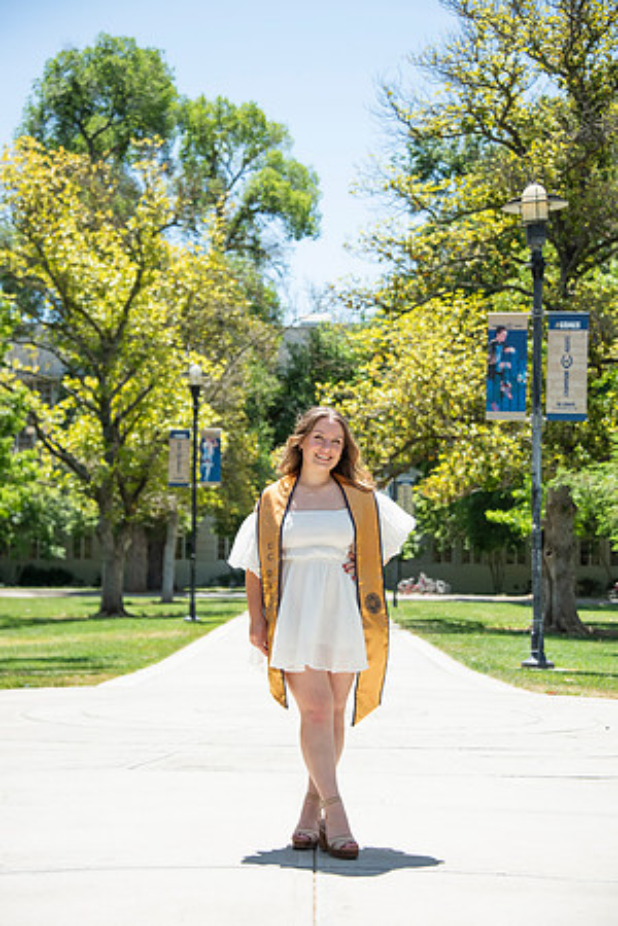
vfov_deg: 28.1
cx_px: 309
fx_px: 1854
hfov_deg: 18.9
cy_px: 463
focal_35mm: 72
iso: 500
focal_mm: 72
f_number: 5.6
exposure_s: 1/2000
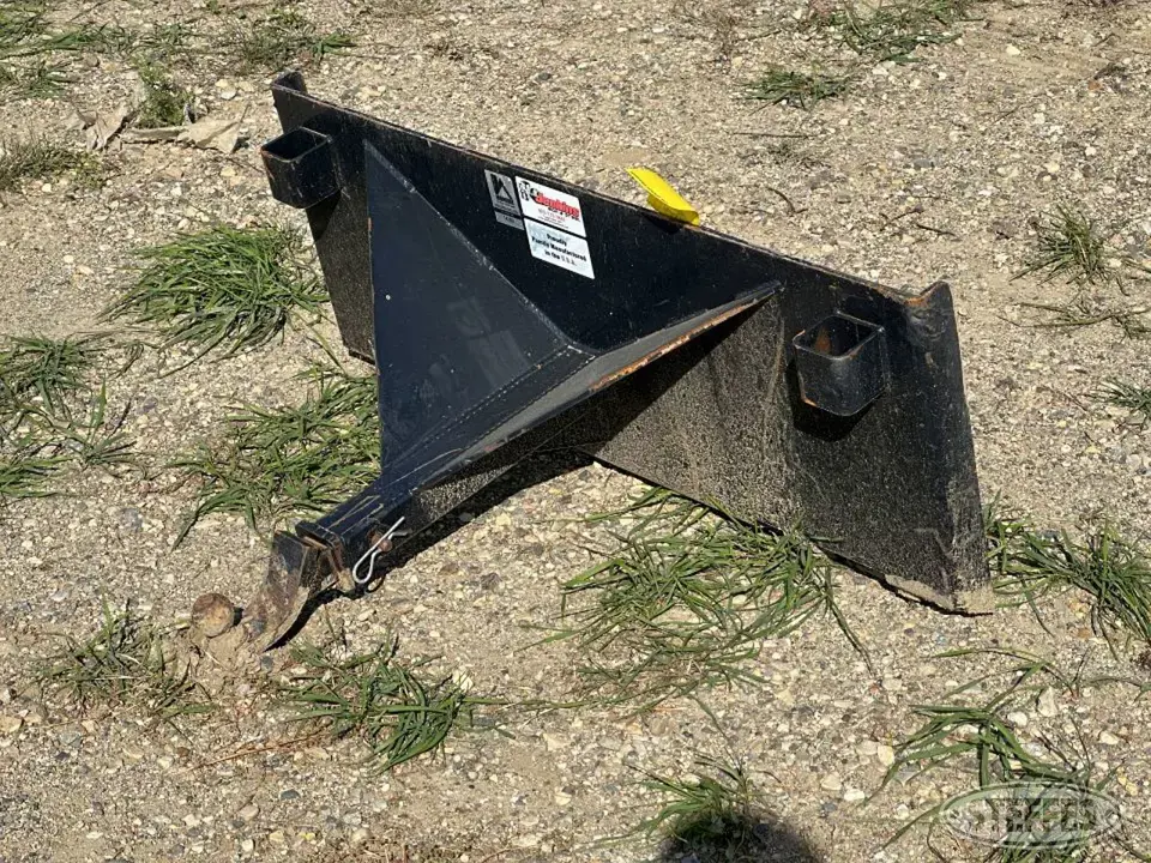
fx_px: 2560
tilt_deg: -22.4
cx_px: 576
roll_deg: +2.7
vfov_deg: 19.1
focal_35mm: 77
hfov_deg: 25.3
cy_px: 432
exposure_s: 1/951
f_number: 2.8
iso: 32
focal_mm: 9
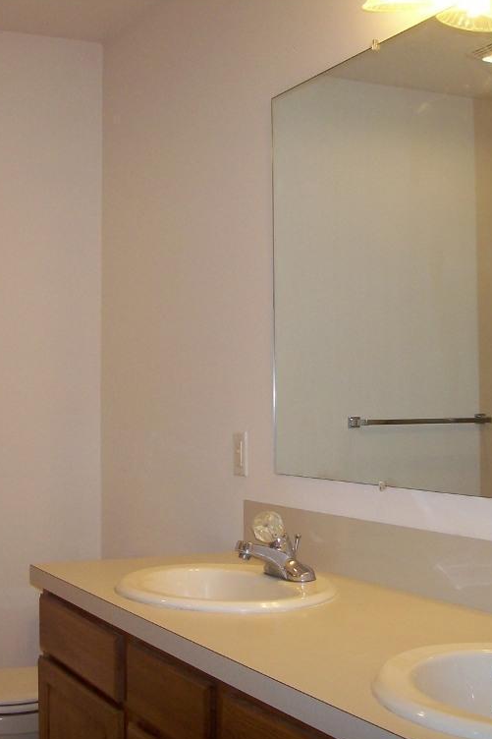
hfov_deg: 26.3
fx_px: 1046
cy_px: 368
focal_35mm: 51
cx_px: 160
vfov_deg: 38.9
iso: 80
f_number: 2.7
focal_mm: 6
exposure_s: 1/64
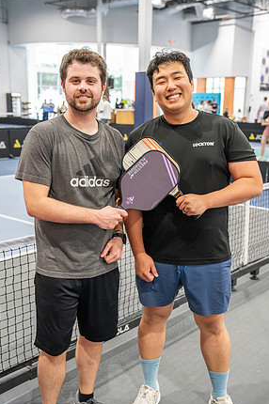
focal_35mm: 44
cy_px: 207
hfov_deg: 30.5
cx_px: 134
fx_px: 494
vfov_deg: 44.5
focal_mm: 42
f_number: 4
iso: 3200
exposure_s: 1/160
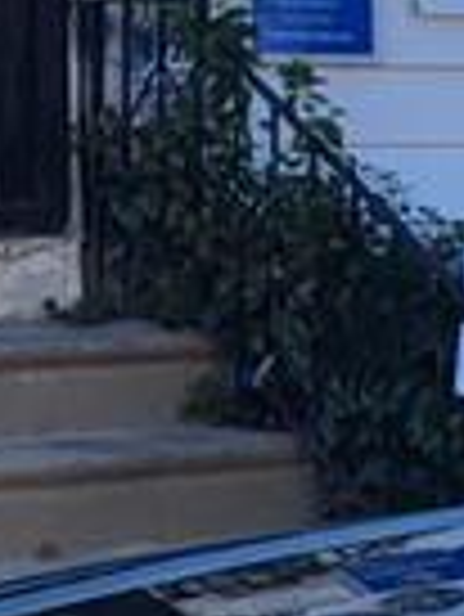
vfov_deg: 8.8
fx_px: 3658
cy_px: -854
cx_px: 63
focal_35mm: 205
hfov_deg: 7.2
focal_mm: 5.4
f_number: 1.8
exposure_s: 1/929
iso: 40
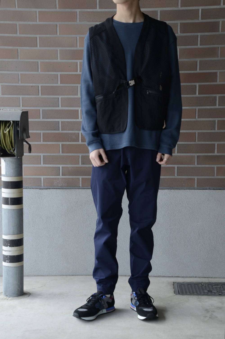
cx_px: 112
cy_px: 170
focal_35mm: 75
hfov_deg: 18.1
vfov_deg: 27.0
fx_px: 706
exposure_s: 1/160
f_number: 5.6
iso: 320
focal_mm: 50
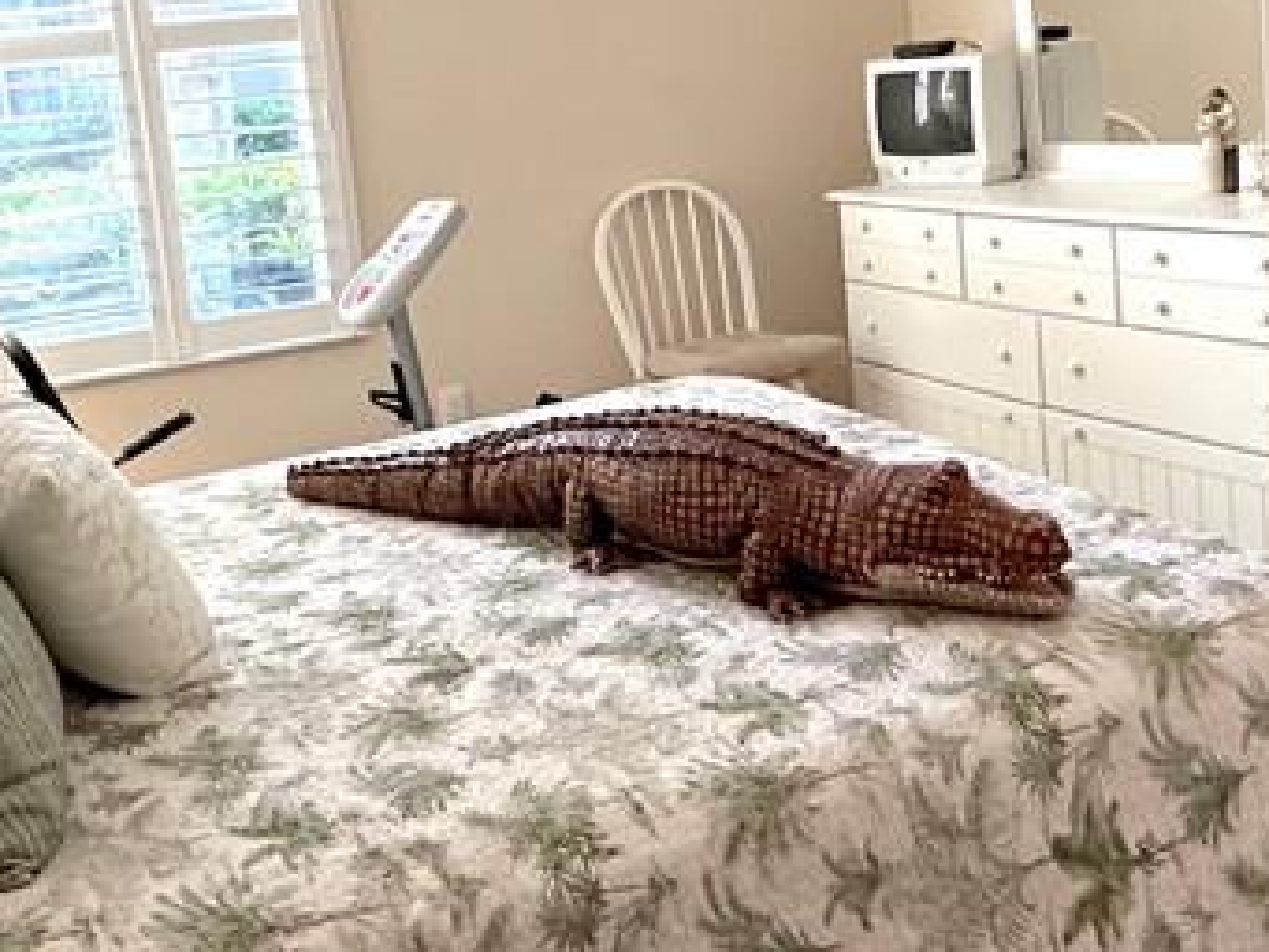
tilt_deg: -7.8
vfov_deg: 33.7
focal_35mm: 42
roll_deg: +6.0
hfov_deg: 44.6
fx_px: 1540
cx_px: 536
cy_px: 249
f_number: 2.2
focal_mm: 2.22
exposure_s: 1/120
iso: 200
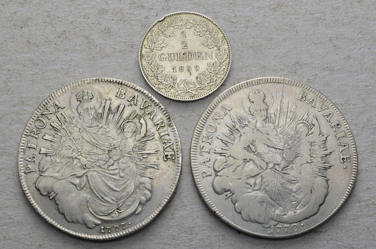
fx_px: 750
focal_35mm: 72
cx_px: 188
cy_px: 124
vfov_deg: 18.8
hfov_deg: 28.1
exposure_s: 1/250
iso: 400
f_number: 14
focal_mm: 48
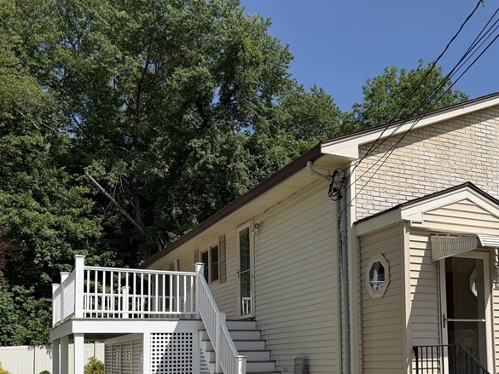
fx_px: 606
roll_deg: +2.9
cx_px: 373
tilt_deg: +4.8
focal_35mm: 42
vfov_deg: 33.1
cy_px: 313
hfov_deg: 43.4
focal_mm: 6.76
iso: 80
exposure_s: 1/6173
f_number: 1.78
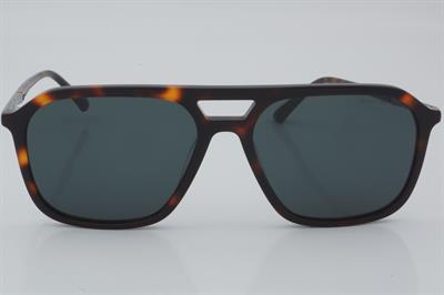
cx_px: 222
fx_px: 1017
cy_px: 148
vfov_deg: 16.5
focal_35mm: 82
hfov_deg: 24.6
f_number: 32
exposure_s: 1/3
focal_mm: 55
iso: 100
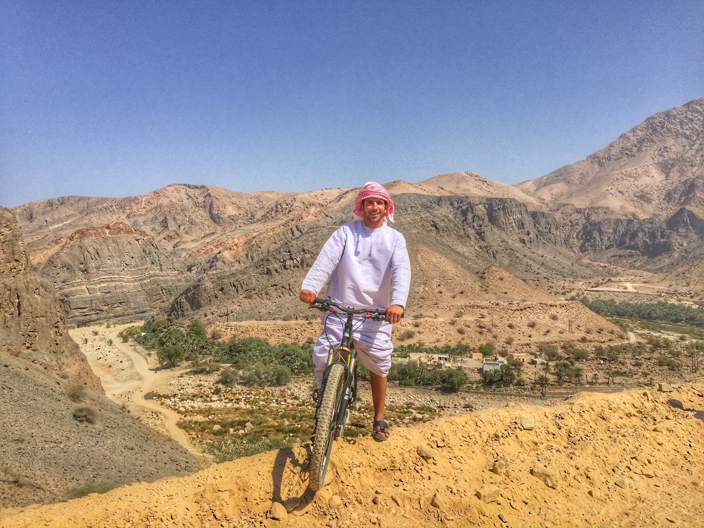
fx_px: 590
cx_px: 352
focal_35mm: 29
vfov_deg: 48.2
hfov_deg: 61.7
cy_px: 264
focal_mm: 4.15
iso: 32
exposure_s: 1/4405
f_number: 2.2
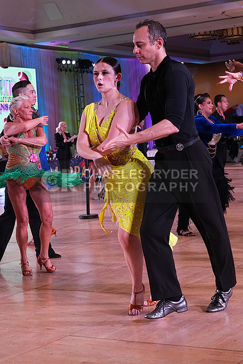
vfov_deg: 28.8
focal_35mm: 70
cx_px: 122
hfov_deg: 19.5
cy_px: 182
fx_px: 708
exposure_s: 1/400
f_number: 5.6
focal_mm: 47
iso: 3200
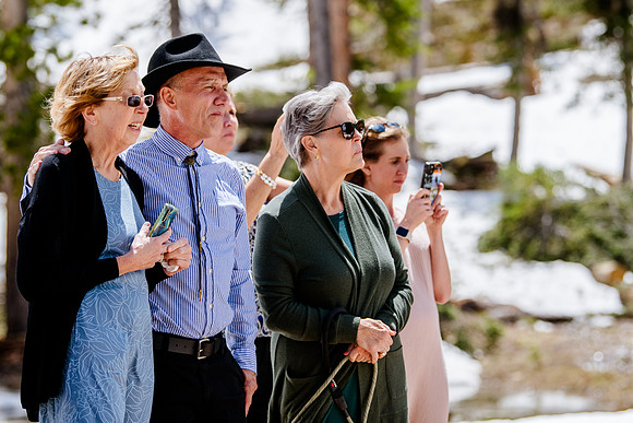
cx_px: 357
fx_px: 3118
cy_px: 137
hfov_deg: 11.6
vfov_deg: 7.7
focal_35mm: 177
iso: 160
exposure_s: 1/2500
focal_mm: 122
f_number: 3.5
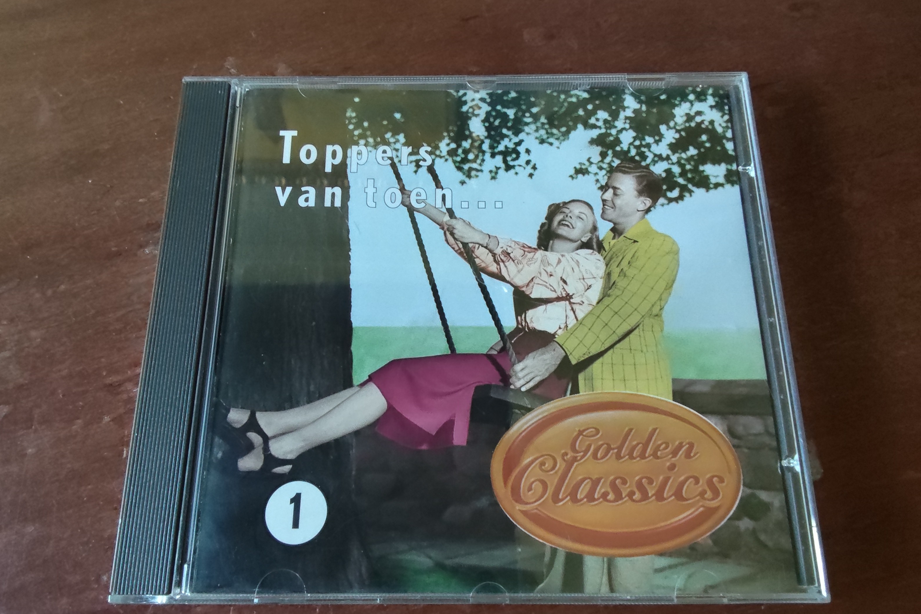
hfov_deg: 65.5
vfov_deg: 46.4
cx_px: 456
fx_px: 716
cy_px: 319
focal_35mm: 28
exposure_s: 1/33.3
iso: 640
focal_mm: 2.78
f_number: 2
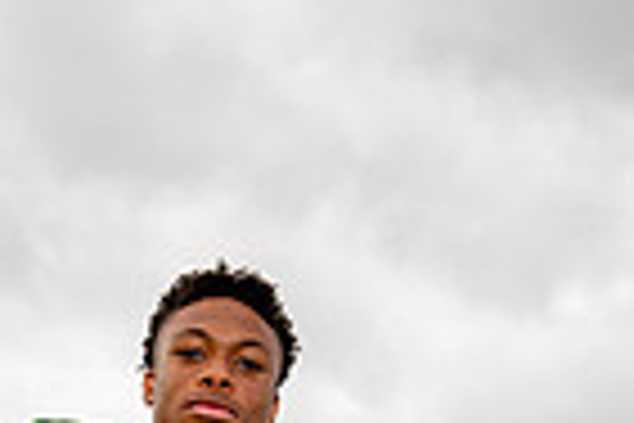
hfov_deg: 16.8
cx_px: 112
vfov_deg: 10.0
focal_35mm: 121
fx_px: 2131
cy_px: 999
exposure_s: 1/250
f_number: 8
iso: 200
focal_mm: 38
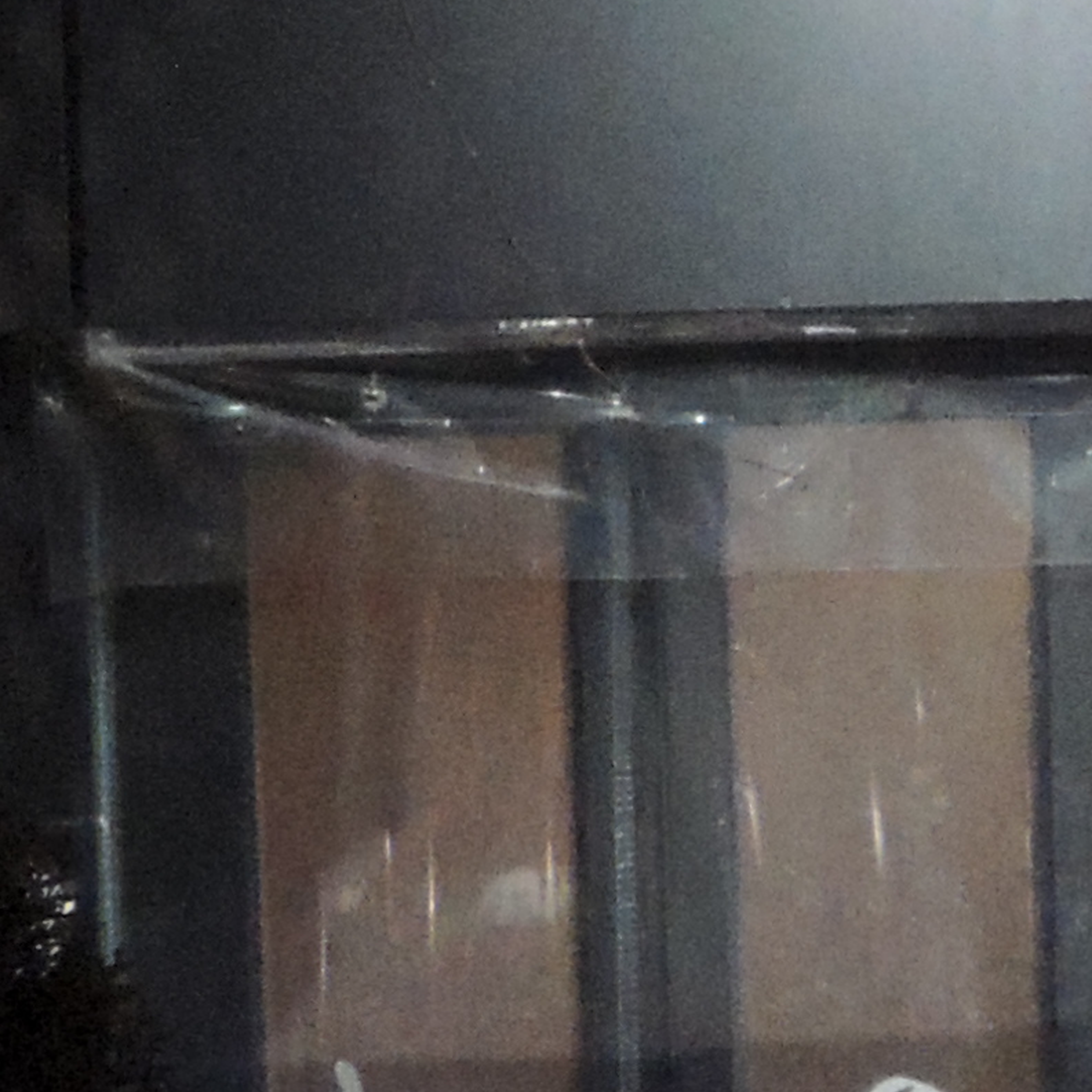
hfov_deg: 6.4
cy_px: 707
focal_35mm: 257
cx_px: 2868
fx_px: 9172
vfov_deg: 6.8
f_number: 3.7
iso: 1600
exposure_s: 1/50
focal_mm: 9
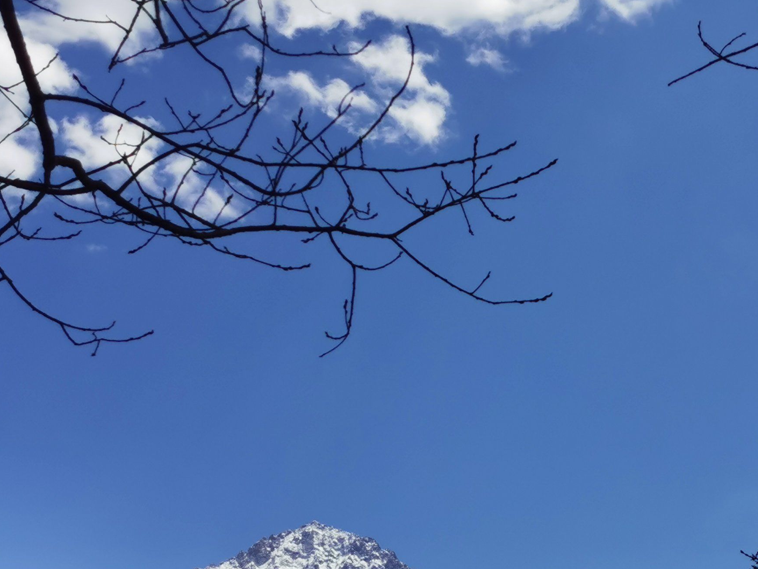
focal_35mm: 102
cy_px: 430
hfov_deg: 19.2
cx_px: 541
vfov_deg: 14.4
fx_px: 2234
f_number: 1.6
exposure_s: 1/10000
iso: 50
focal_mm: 5.56
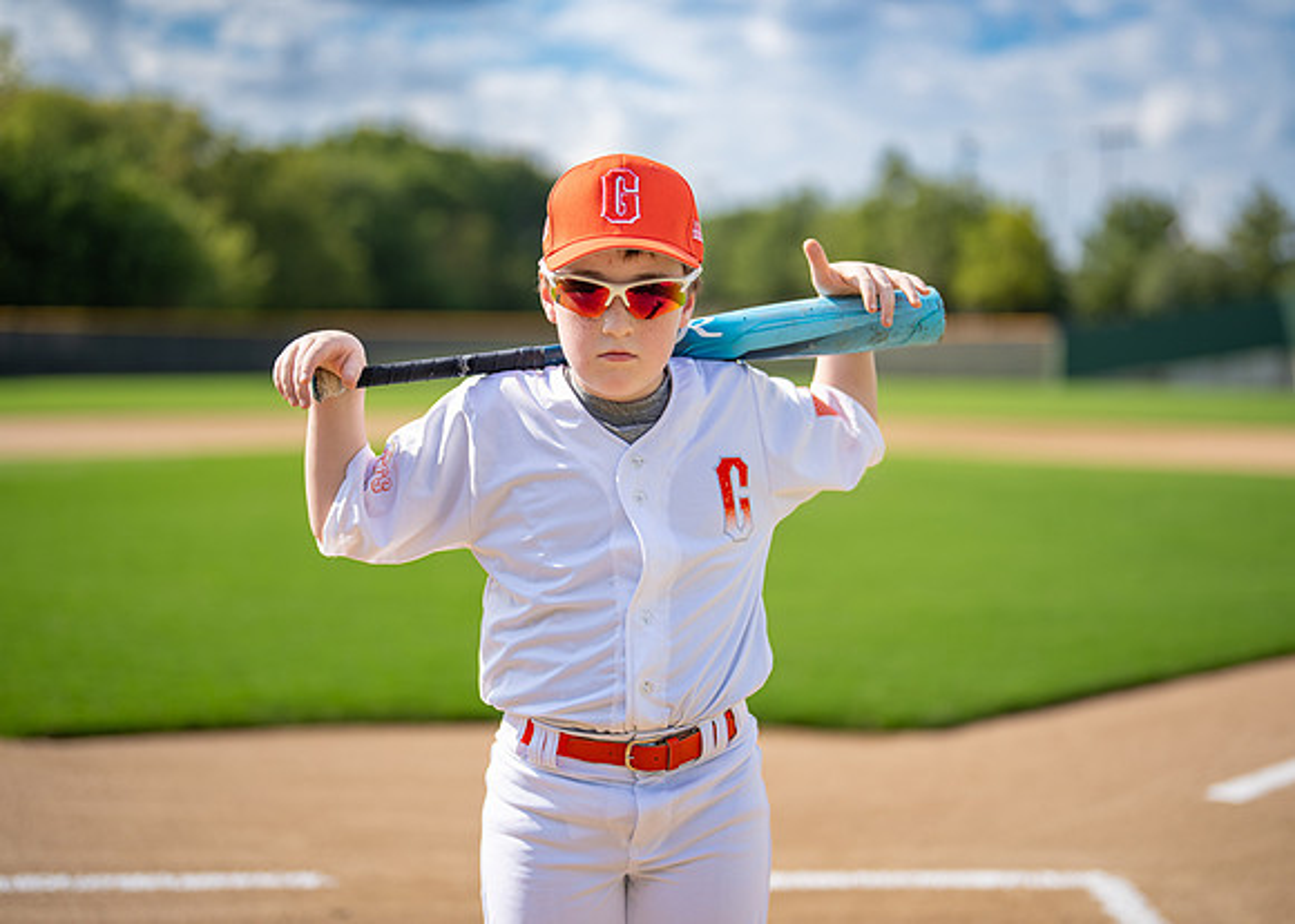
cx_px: 648
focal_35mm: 53
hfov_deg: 36.8
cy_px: 462
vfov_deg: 26.7
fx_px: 1949
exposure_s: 1/6400
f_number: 1.2
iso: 100
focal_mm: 50
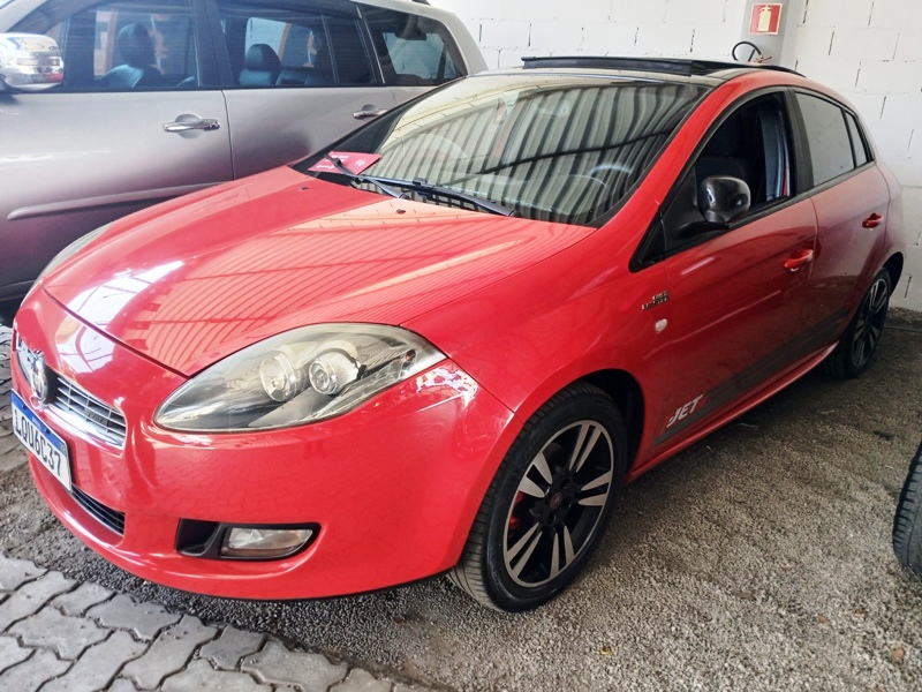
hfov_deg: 67.3
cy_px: 346
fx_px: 693
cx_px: 461
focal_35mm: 26
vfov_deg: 53.1
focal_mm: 3.98
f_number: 1.8
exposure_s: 1/60
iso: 125
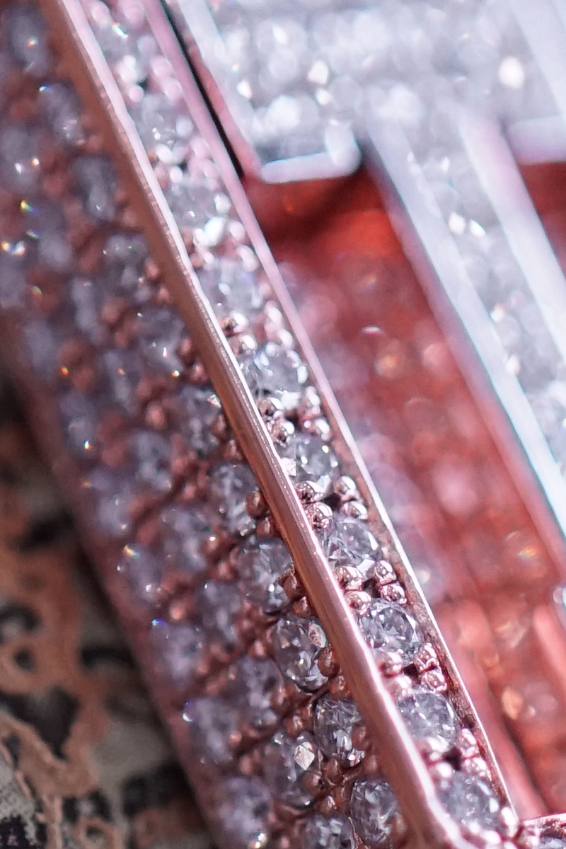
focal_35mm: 250
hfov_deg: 5.5
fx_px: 5895
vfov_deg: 8.2
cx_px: 345
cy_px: 642
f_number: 2.8
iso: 2500
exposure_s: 1/640
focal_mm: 50
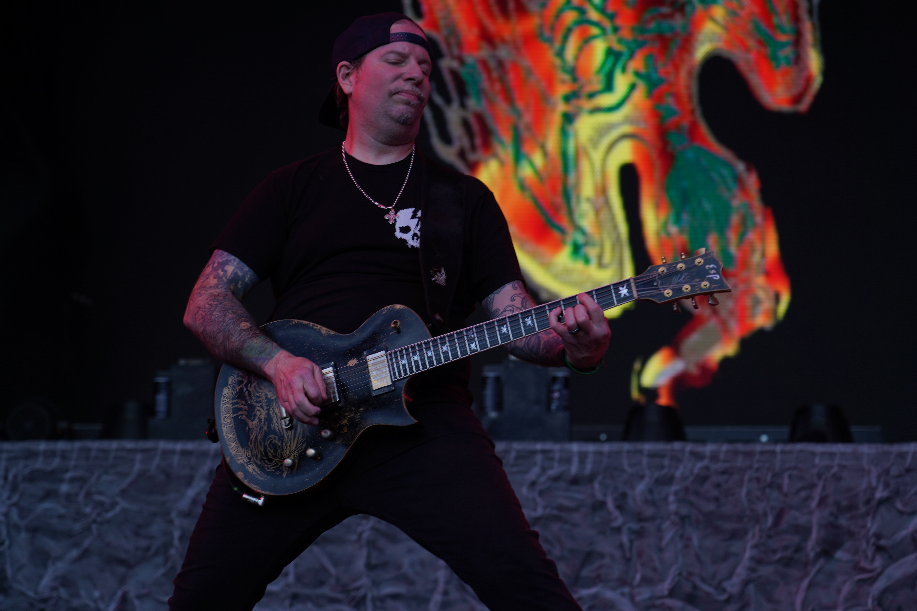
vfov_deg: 13.0
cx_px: 458
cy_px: 306
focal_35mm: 105
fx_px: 2674
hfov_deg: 19.5
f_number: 4.5
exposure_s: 1/200
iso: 100
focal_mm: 105
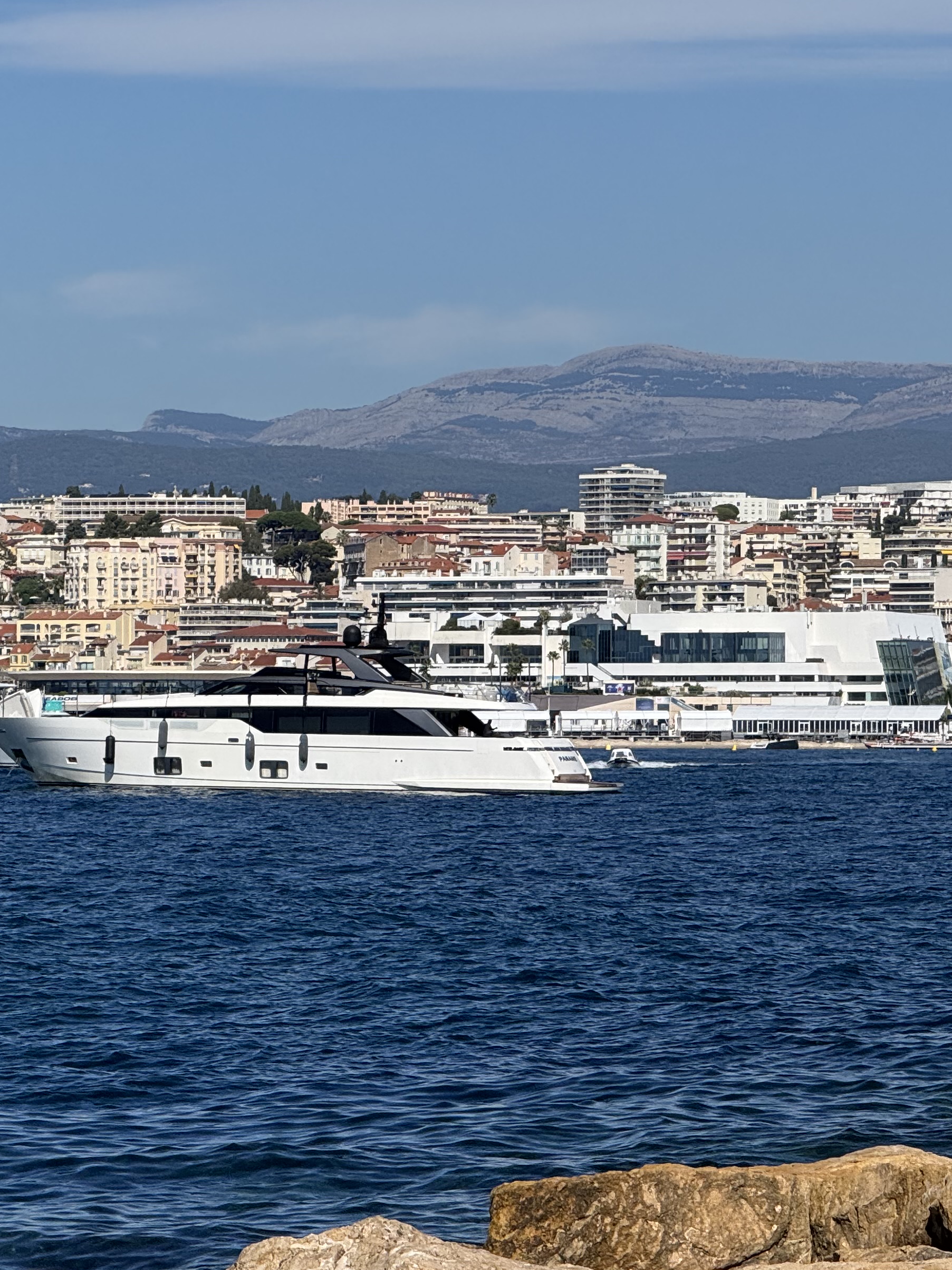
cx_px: 418
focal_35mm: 201
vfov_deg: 9.8
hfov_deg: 7.4
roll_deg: -0.1
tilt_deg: +1.7
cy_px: 707
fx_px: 7371
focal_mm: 15.66
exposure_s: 1/3058
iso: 50
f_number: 2.8
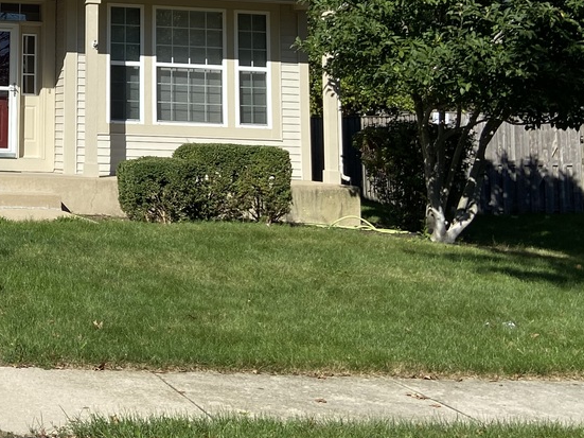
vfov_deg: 20.8
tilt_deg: +8.3
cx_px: -47
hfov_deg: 26.5
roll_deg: -2.2
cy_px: -11
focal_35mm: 68
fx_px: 1147
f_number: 1.8
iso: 32
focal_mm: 4.25
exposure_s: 1/3040
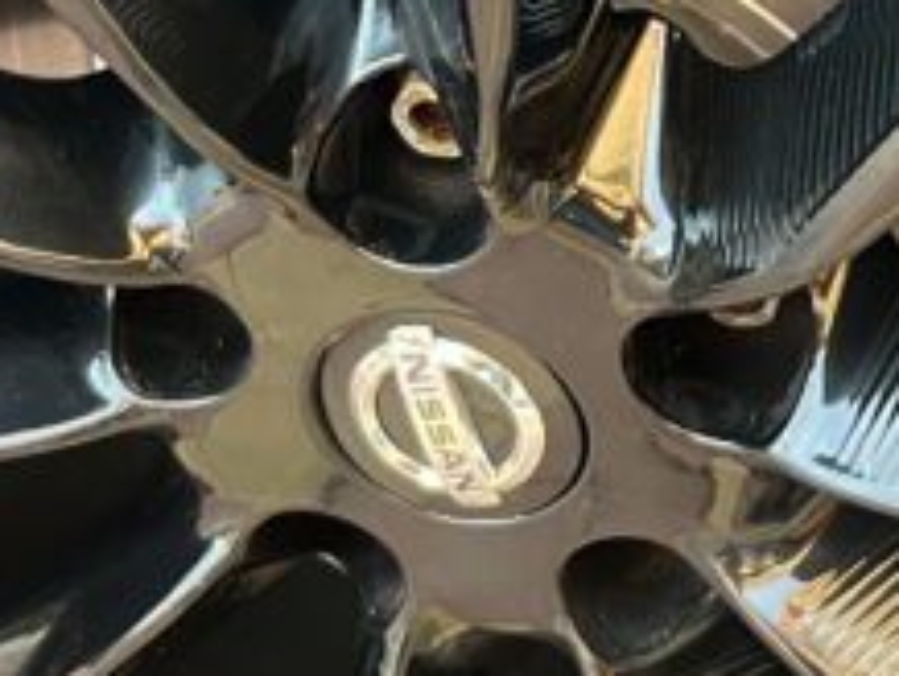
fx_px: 3172
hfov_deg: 15.9
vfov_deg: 11.9
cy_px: -144
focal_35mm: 122
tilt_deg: -39.5
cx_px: 812
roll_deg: -4.3
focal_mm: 5.7
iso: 200
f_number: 1.5
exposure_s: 1/60
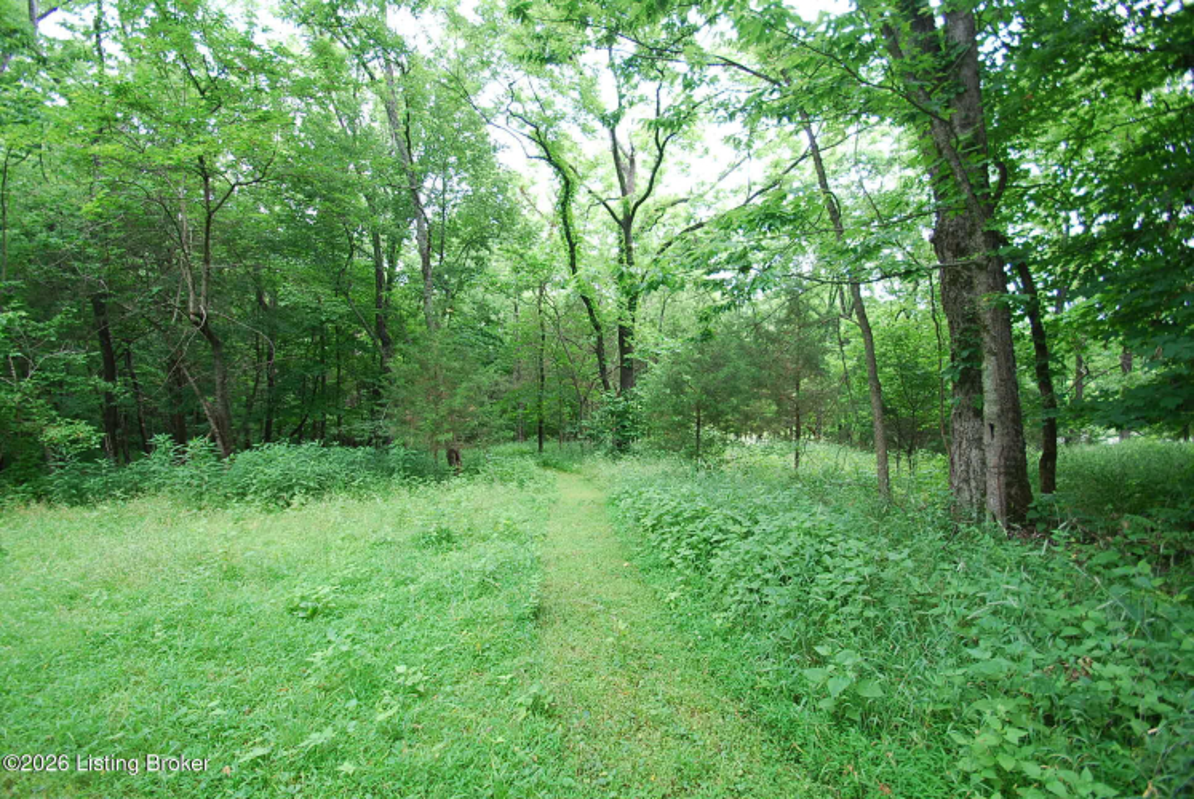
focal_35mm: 15
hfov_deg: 100.3
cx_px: 597
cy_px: 400
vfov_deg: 77.5
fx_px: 498
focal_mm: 10
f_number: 4.5
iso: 200
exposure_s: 1/80
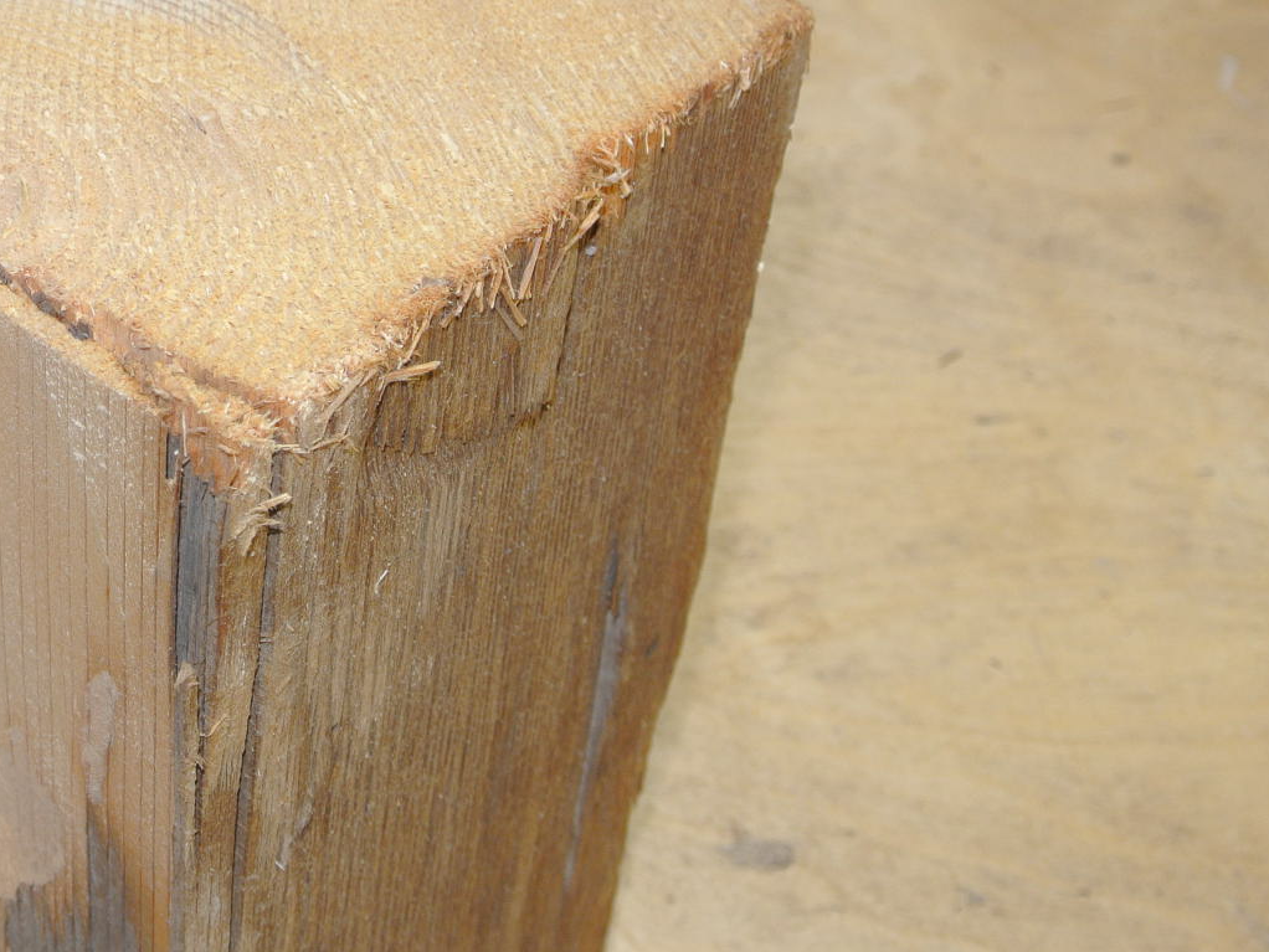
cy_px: 387
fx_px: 3410
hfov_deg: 20.8
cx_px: 225
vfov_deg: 15.9
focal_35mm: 93
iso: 220
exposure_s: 1/60
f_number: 4.8
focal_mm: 18.9
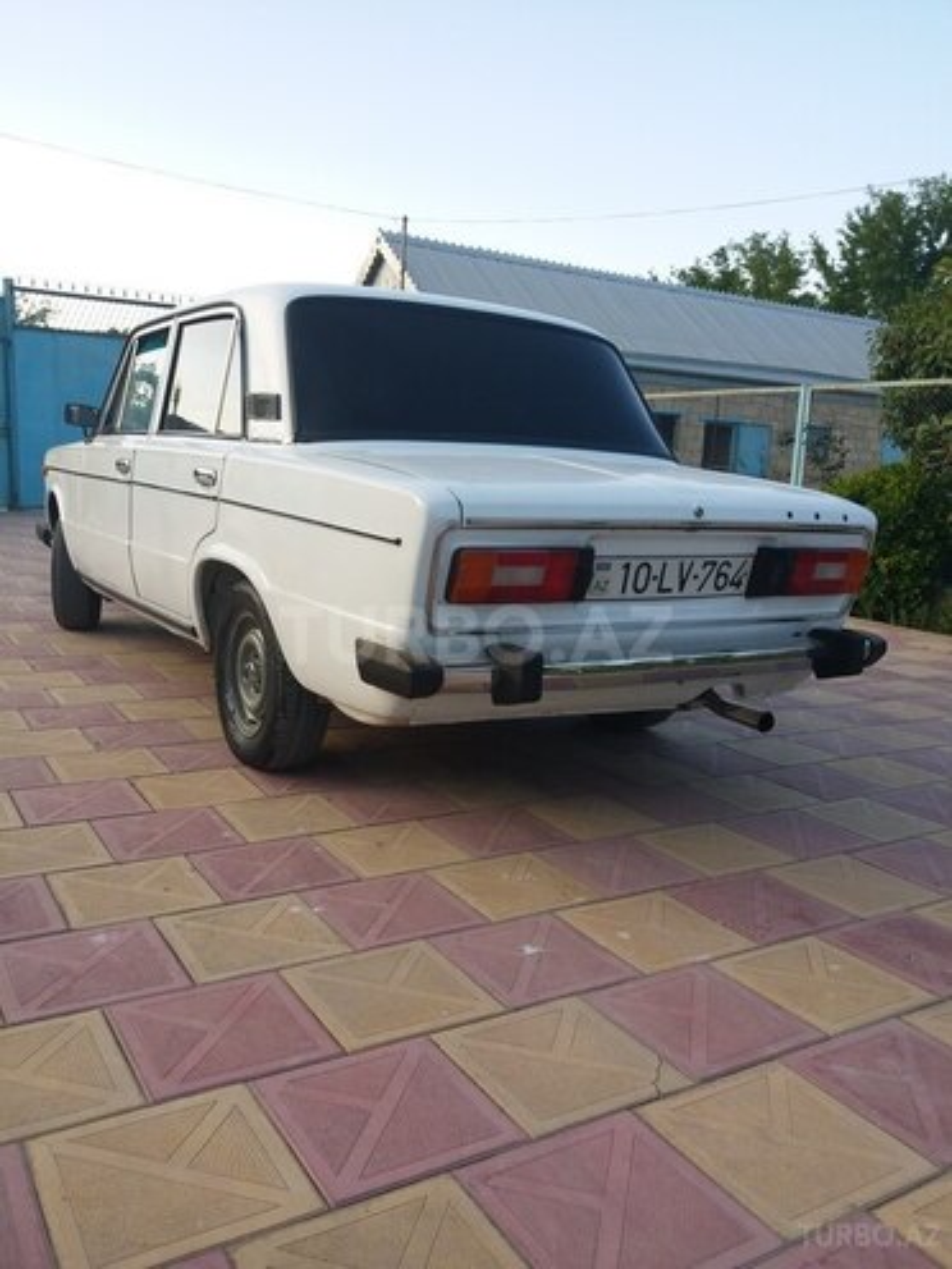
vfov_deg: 65.3
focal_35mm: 27
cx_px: 476
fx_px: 990
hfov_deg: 51.4
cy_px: 634
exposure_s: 1/233
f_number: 1.9
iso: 40
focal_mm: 3.7
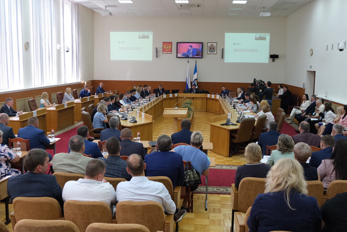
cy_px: 116
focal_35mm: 38
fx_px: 366
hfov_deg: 50.7
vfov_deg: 35.1
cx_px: 174
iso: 1600
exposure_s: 1/250
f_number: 4
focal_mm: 25.4
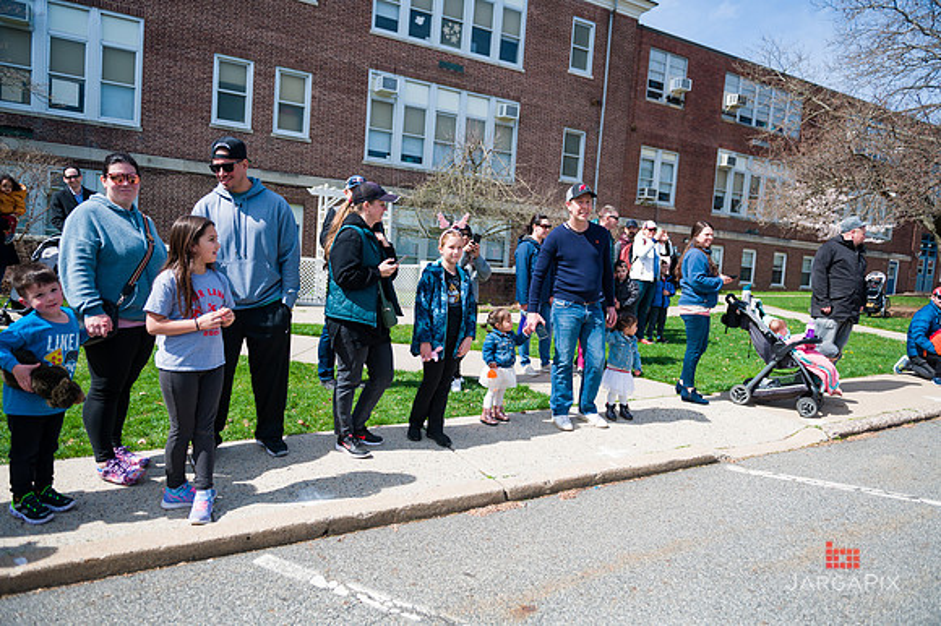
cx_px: 470
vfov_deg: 53.1
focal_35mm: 24
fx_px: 627
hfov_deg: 73.8
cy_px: 313
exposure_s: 1/3200
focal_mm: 24
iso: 200
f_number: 4
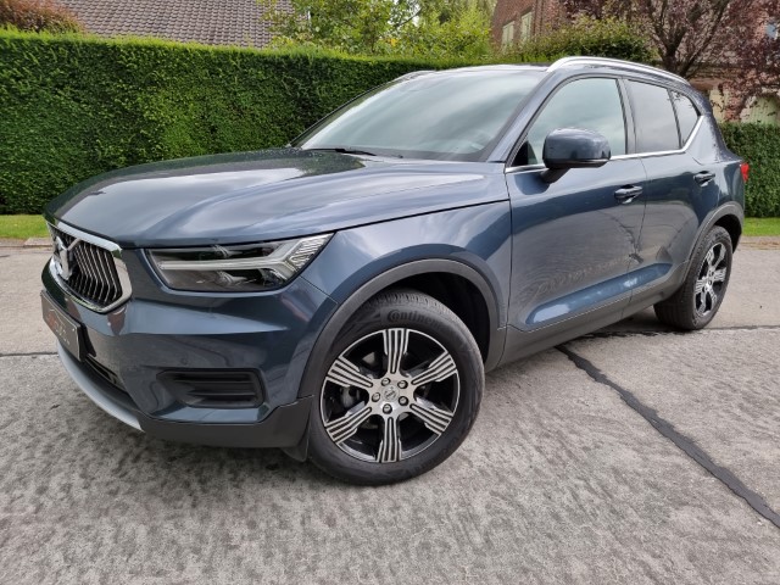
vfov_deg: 56.8
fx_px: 541
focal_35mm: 24
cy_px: 292
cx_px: 390
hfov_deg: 71.6
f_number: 1.8
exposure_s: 1/100
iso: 100
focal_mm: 6.7
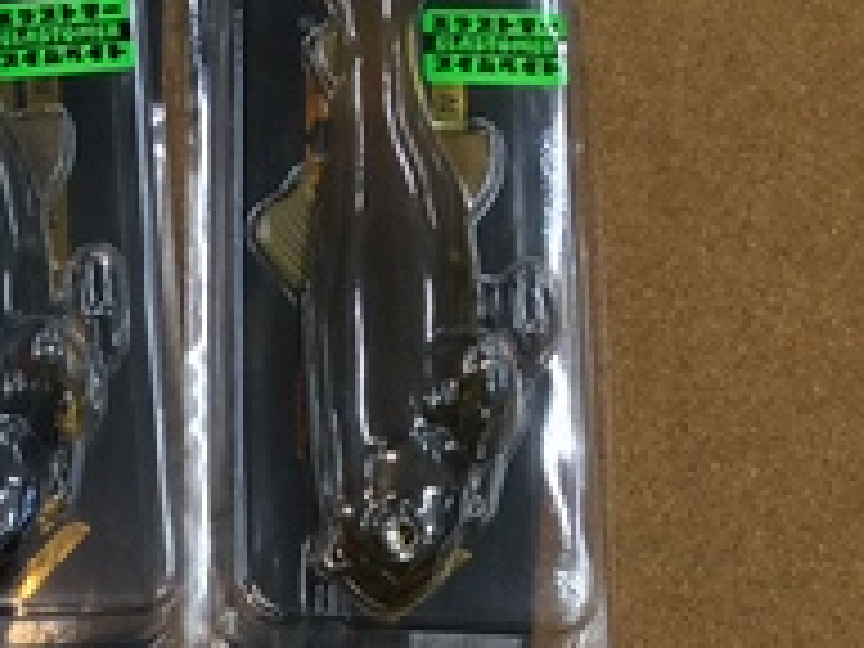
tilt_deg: -74.3
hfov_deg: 19.0
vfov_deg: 14.7
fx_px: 2421
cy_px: 774
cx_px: -198
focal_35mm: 97
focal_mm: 3.3
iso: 25
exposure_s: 1/40
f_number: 2.4
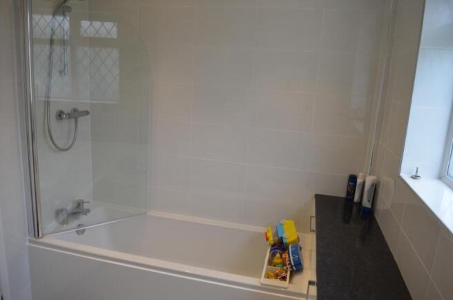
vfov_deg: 47.7
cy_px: 150
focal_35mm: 27
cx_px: 226
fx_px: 339
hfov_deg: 67.5
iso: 560
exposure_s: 1/60
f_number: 4
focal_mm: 18
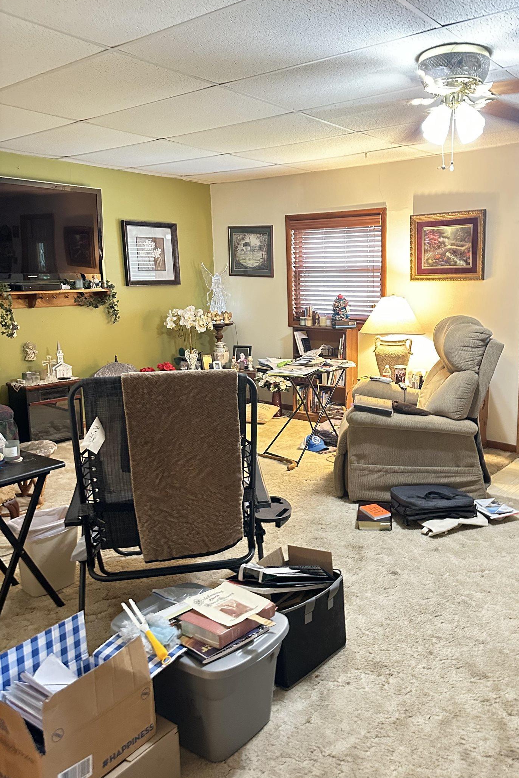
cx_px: 327
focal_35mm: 28
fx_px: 606
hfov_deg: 46.0
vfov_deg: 65.5
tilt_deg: -9.9
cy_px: 377
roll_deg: -1.0
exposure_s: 1/30
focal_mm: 6.86
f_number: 1.78
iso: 1000
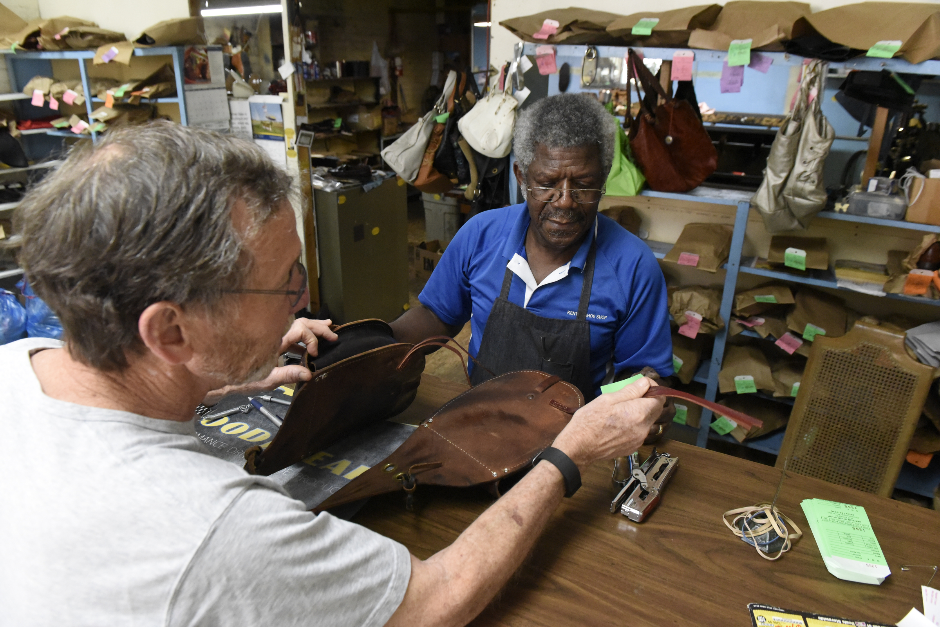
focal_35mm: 24
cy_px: 314
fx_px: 627
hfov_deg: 73.7
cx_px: 470
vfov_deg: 53.2
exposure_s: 1/200
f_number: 6.3
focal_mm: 24
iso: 10000
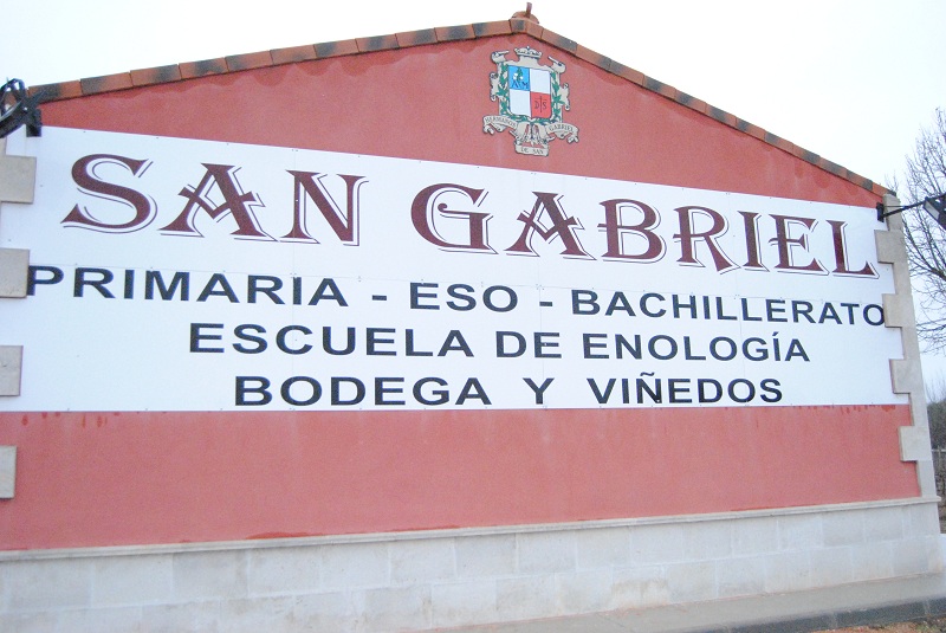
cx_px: 473
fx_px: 789
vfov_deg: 43.7
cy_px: 316
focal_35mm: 30
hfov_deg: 61.9
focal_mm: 20
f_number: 3.5
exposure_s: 1/4000
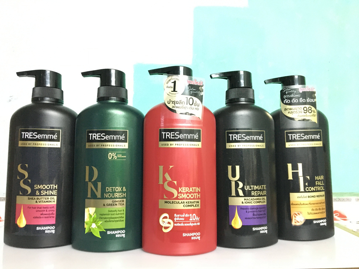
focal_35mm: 29
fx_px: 301
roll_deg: -0.3
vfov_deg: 48.2
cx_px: 180
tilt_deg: +5.2
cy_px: 134
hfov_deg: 61.7
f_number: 2.2
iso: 640
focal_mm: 4.15
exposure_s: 1/17
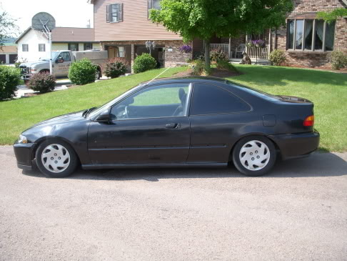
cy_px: 130
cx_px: 174
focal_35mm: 38
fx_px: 381
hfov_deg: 49.0
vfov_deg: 37.8
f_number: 3.3
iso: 100
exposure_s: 1/400
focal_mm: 6.3
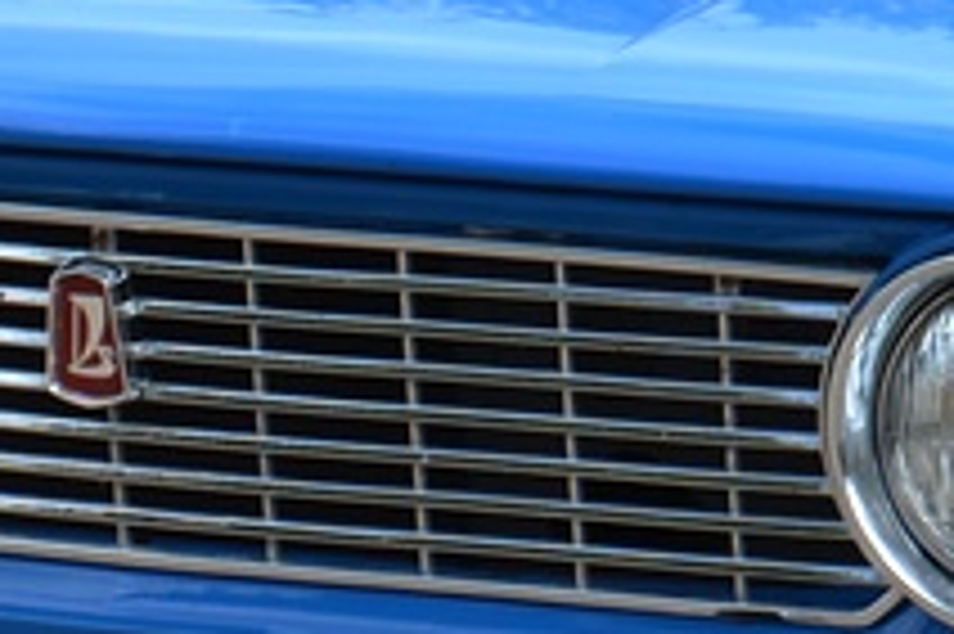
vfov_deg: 4.2
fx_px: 8553
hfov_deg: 6.4
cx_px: 1080
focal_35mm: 323
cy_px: 27
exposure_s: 1/250
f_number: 8
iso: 160
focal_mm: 38
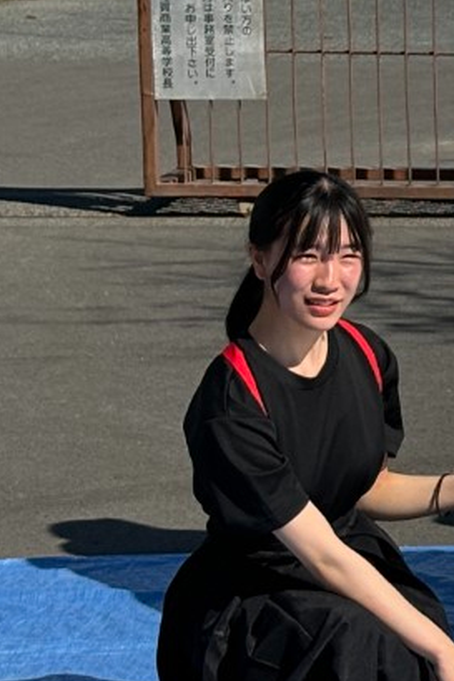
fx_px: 3597
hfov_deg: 6.9
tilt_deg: -8.5
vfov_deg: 10.8
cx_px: 1056
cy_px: 324
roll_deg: -0.4
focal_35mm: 190
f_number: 1.6
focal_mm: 5.96
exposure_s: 1/5076
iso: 40
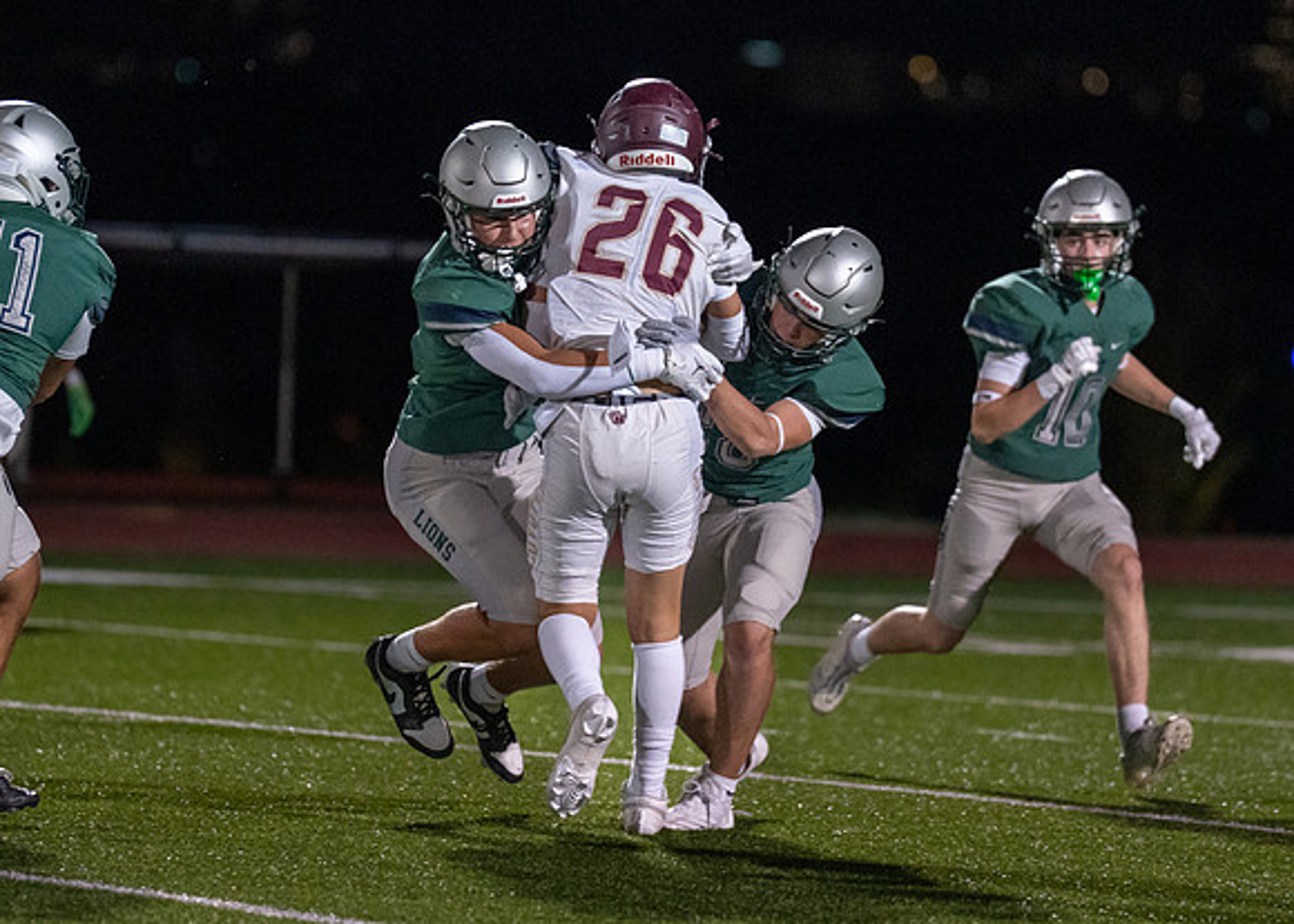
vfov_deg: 3.8
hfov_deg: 5.4
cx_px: 662
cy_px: 384
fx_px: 13825
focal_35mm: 376
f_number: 2.8
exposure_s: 1/1000
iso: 2000
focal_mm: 200
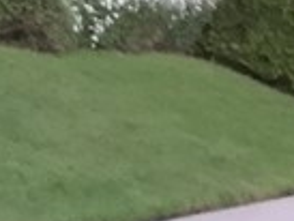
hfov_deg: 7.4
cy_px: -421
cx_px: -640
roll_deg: -7.9
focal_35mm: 231
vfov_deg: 6.0
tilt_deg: +6.8
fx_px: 1964
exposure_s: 1/30
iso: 50
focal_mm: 3.3
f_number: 2.4
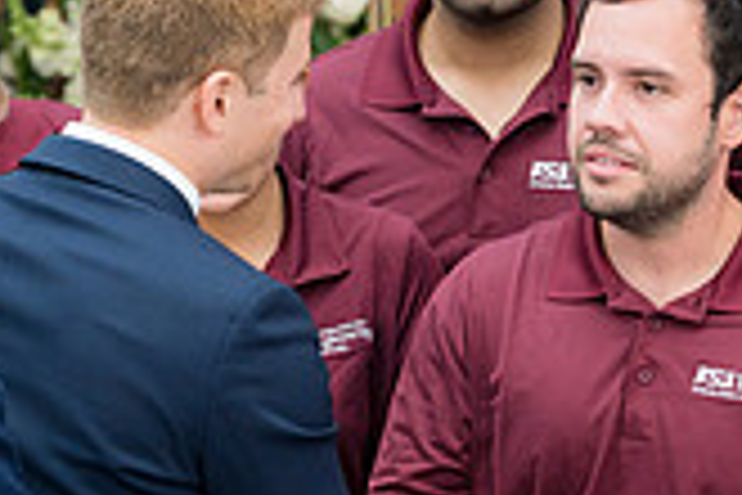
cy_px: 263
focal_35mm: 467
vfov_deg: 2.9
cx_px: 738
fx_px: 9625
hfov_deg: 4.4
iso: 100
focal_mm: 133
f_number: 4
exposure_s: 1/250
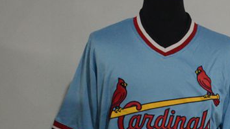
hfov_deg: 14.1
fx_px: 909
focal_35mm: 149
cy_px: 141
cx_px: 247
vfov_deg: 8.1
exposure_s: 1/100
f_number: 5
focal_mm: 42
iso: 4000
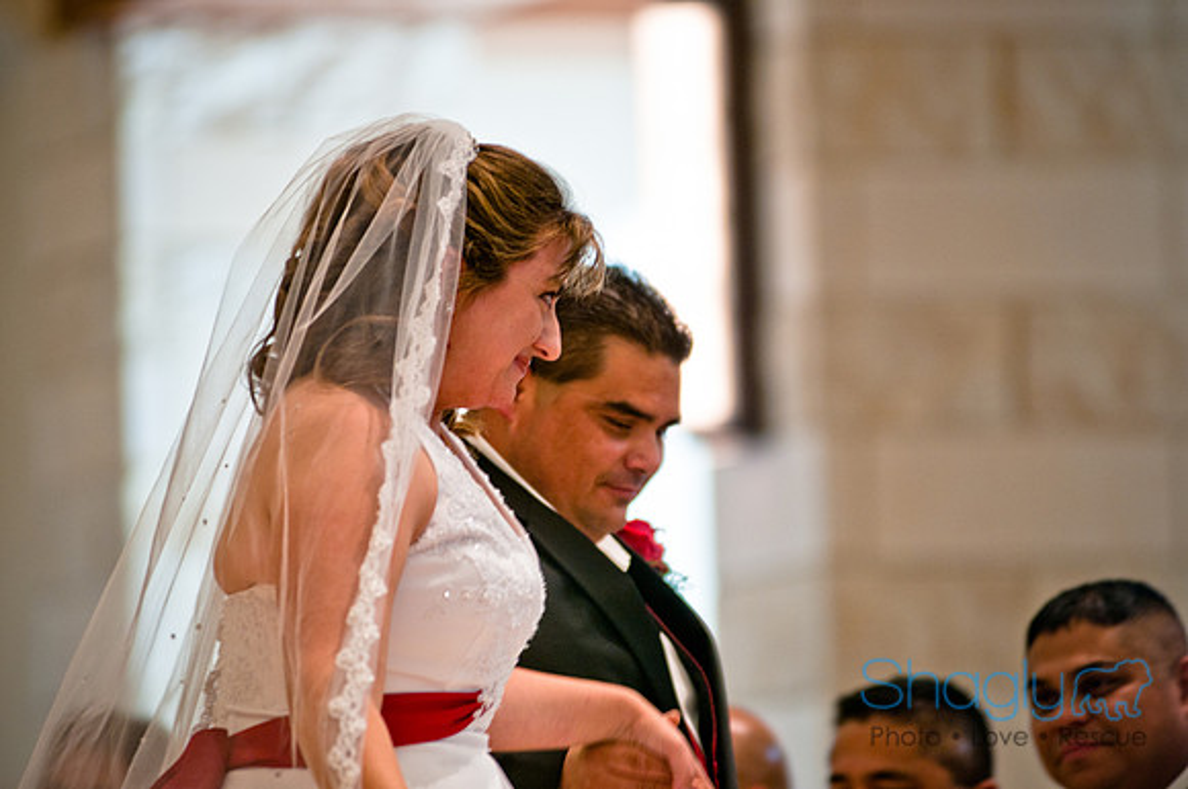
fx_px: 9886
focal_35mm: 300
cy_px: 394
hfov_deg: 6.9
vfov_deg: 4.6
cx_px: 594
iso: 400
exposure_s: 1/100
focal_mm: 200
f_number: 2.8
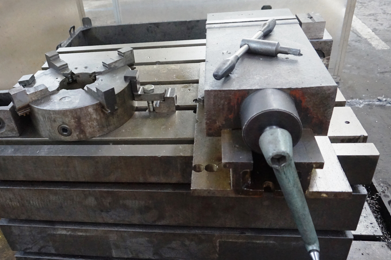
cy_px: 124
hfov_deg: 58.1
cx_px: 149
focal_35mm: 32
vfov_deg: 41.1
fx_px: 347
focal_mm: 16
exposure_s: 1/125
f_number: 3.5
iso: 3200
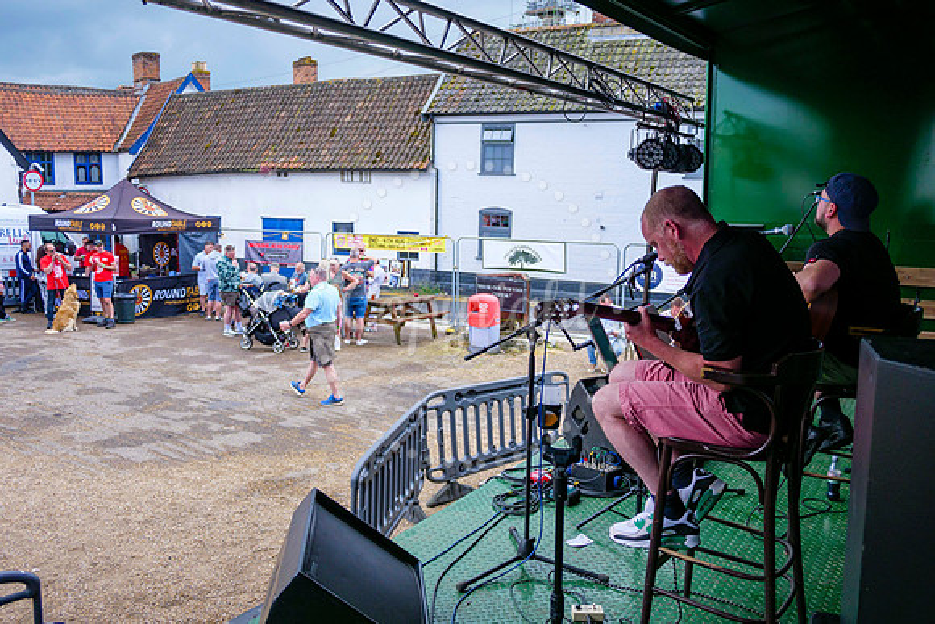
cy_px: 312
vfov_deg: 43.4
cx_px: 468
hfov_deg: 61.6
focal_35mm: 30
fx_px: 784
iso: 200
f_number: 2.5
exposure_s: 1/1000
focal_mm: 14
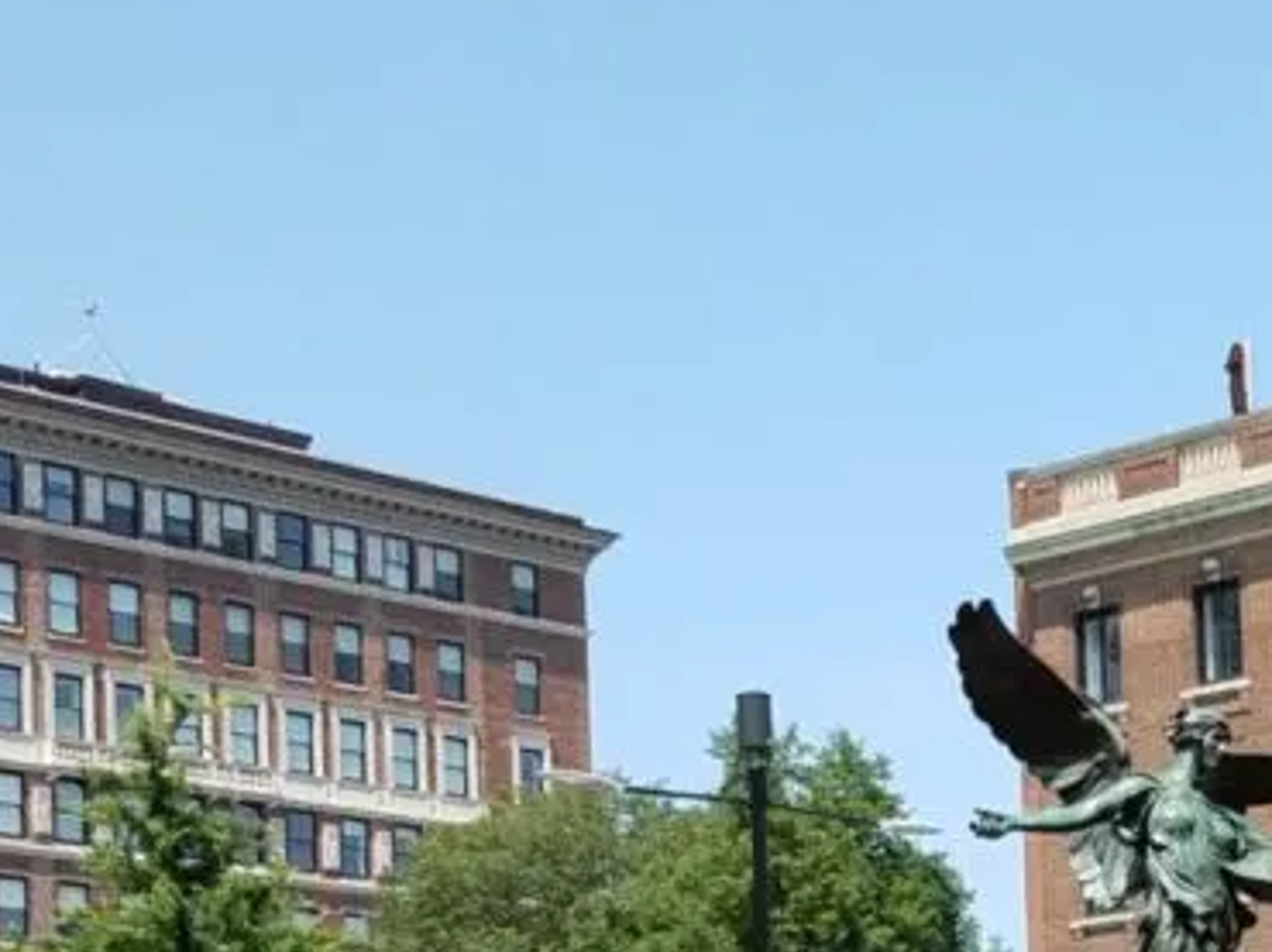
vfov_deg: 19.2
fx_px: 2644
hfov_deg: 25.7
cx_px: 1262
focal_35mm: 72
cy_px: 1162
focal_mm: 4.2
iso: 40
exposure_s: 1/1360
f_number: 1.7
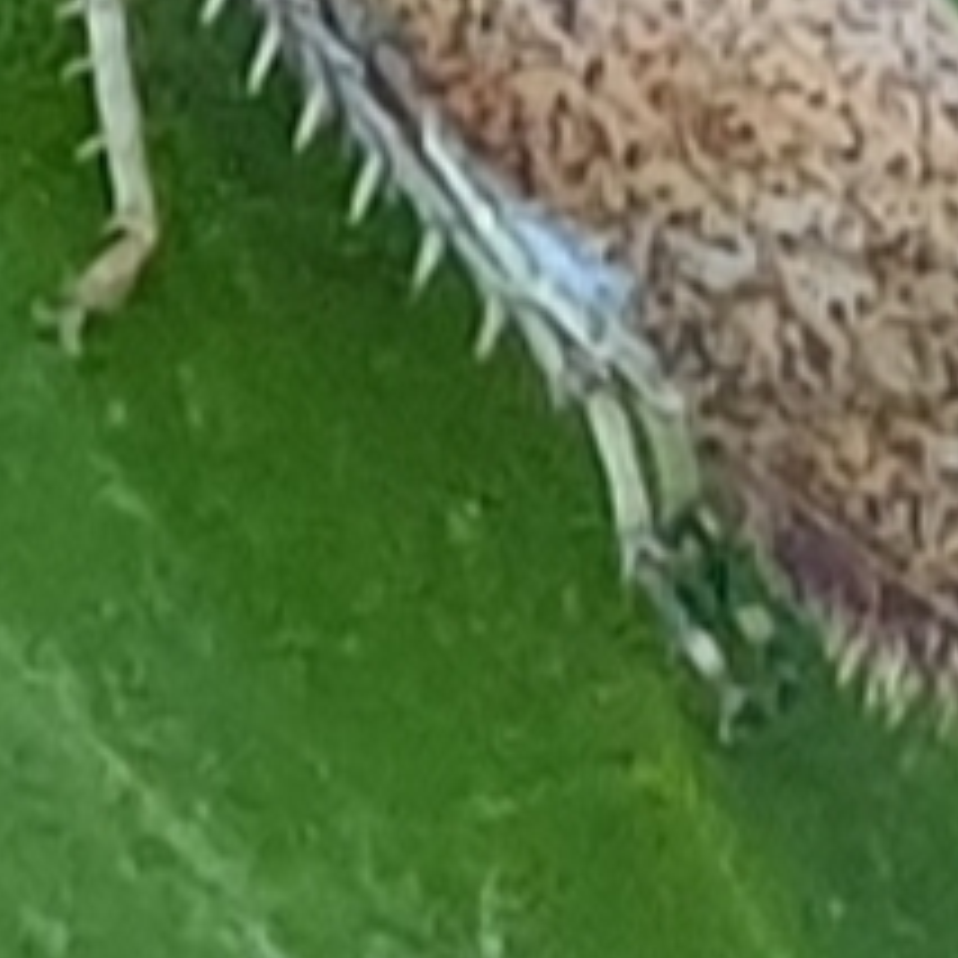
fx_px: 2881
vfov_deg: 17.8
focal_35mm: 92
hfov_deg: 18.8
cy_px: -256
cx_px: 686
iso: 250
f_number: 2.4
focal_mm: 4.3
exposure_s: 1/50
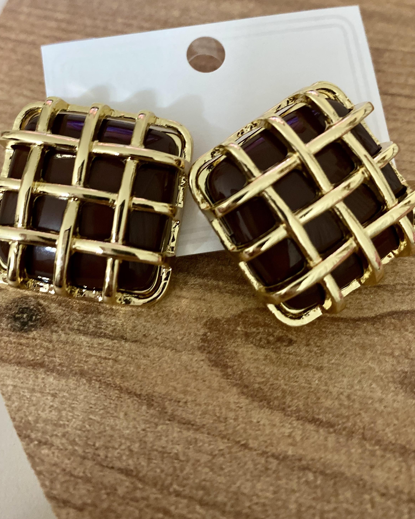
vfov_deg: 50.8
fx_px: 537
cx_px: 190
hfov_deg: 42.2
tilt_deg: -53.7
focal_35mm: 35
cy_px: 182
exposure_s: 1/25
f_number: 1.8
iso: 500
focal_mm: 4.25
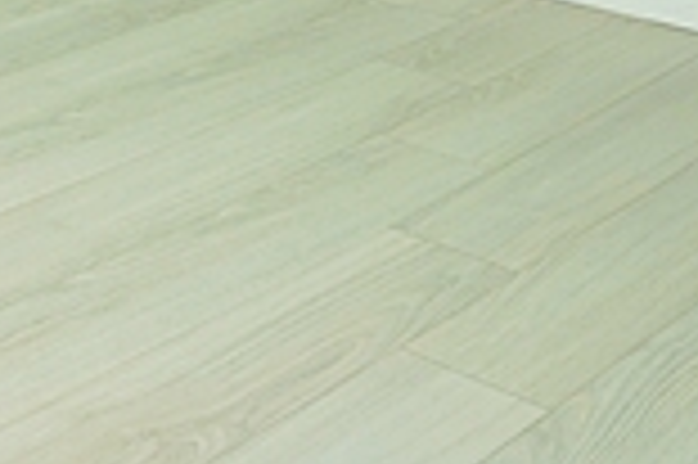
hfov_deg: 21.0
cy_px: -552
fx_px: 1704
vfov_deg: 12.9
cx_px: -207
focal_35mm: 88
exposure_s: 1/200
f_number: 5.6
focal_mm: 17
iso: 250
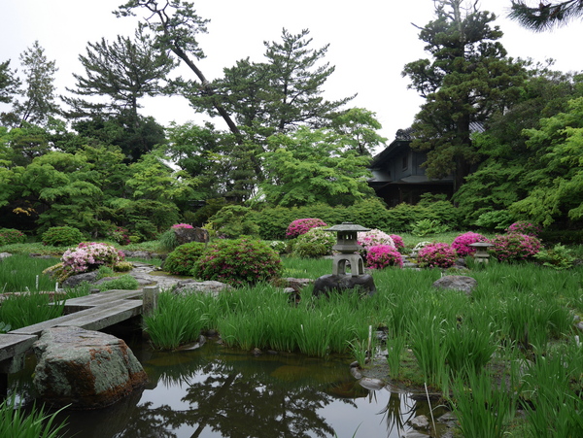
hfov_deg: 59.9
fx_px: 506
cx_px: 292
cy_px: 219
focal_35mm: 30
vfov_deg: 46.9
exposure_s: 1/125
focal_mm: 15
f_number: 4.5
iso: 200
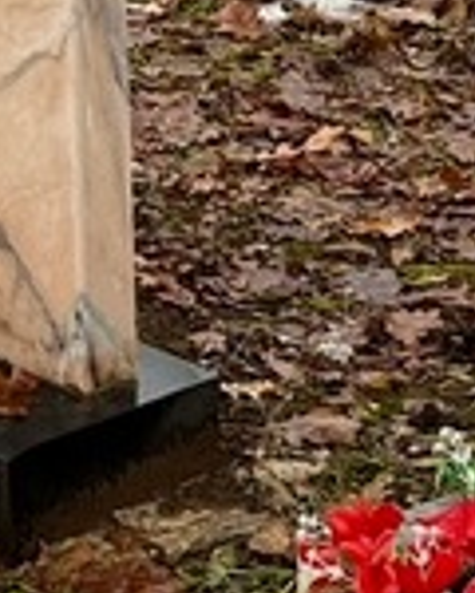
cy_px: 348
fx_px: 3040
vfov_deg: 11.2
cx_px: 103
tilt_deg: -18.3
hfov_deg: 8.9
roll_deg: -1.5
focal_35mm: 173
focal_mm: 5.7
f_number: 1.5
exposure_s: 1/249
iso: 40
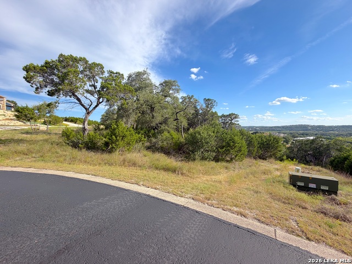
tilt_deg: -2.2
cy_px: 132
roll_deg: +0.1
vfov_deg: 85.7
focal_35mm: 14
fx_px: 142
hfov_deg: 102.1
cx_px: 176
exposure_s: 1/770
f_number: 2.2
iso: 20
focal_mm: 2.22
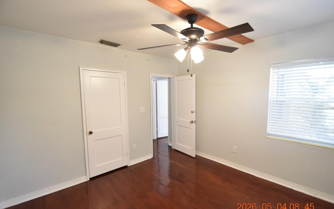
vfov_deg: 71.2
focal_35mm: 16
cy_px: 108
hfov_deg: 97.8
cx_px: 172
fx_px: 146
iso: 800
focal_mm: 10
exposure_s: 1/30
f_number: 3.5
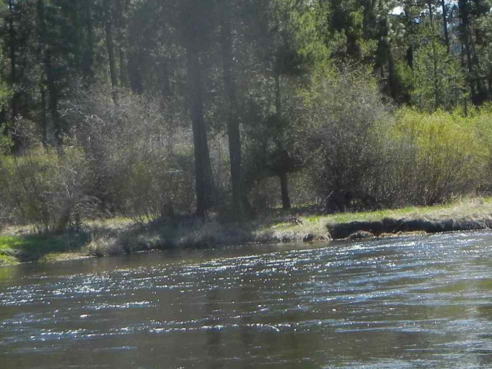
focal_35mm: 139
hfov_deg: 14.2
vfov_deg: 10.7
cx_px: 295
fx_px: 1975
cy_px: 255
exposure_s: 1/745
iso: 160
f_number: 3.8
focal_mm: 8.1
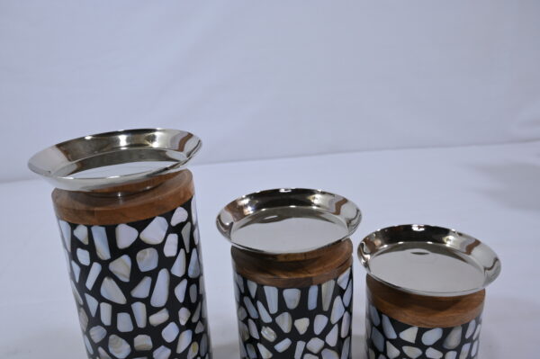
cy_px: 180
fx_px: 465
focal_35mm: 31
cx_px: 270
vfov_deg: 42.3
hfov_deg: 60.3
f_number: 7.1
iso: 500
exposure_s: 1/125
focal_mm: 31
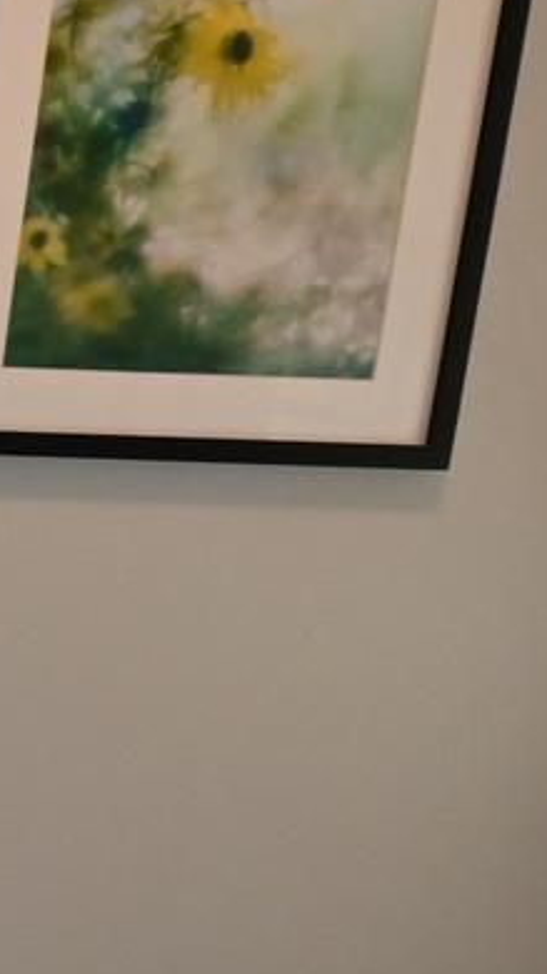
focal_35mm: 132
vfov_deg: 15.7
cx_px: -1541
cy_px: 1150
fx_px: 3408
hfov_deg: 7.2
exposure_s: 1/100
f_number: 3.5
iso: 400
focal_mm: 16
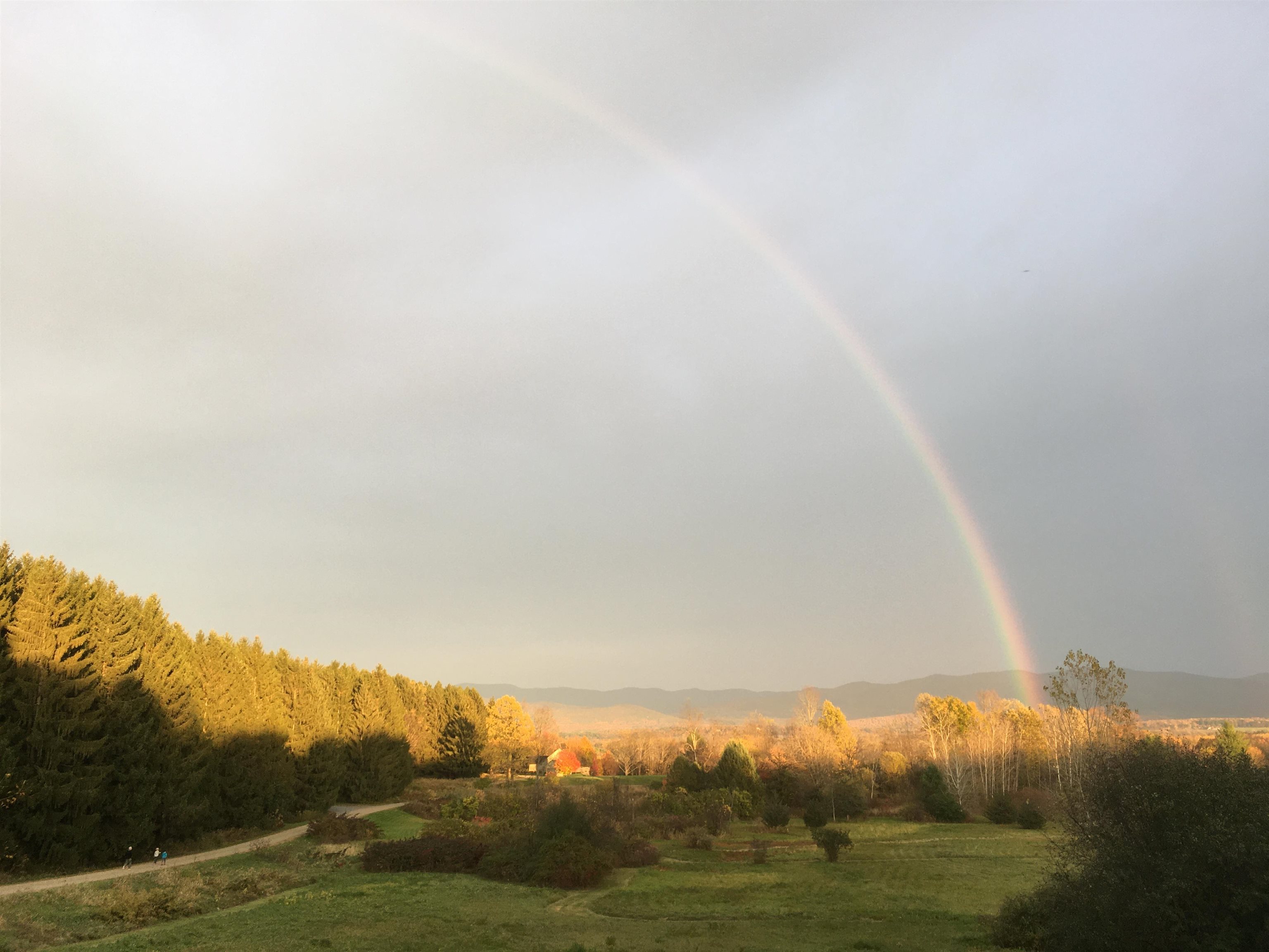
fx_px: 1063
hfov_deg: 61.7
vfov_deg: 48.2
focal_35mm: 29
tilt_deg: +14.0
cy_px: 476
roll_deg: +1.5
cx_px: 634
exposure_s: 1/120
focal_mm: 4.15
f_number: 2.2
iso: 25
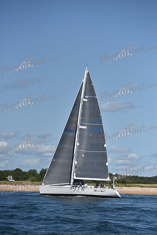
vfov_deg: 15.2
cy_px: 118
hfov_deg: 10.2
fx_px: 883
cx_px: 78
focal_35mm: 135
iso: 250
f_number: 4
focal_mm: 135
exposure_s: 1/6400
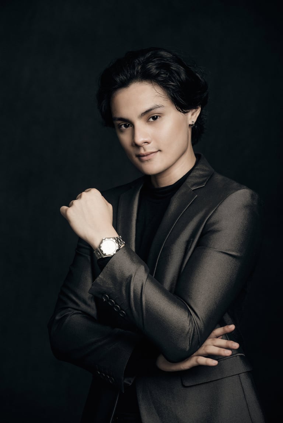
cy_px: 212
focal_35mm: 145
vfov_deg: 14.1
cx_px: 142
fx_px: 1708
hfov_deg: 9.5
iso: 800
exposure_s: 1/125
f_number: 8
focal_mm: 145
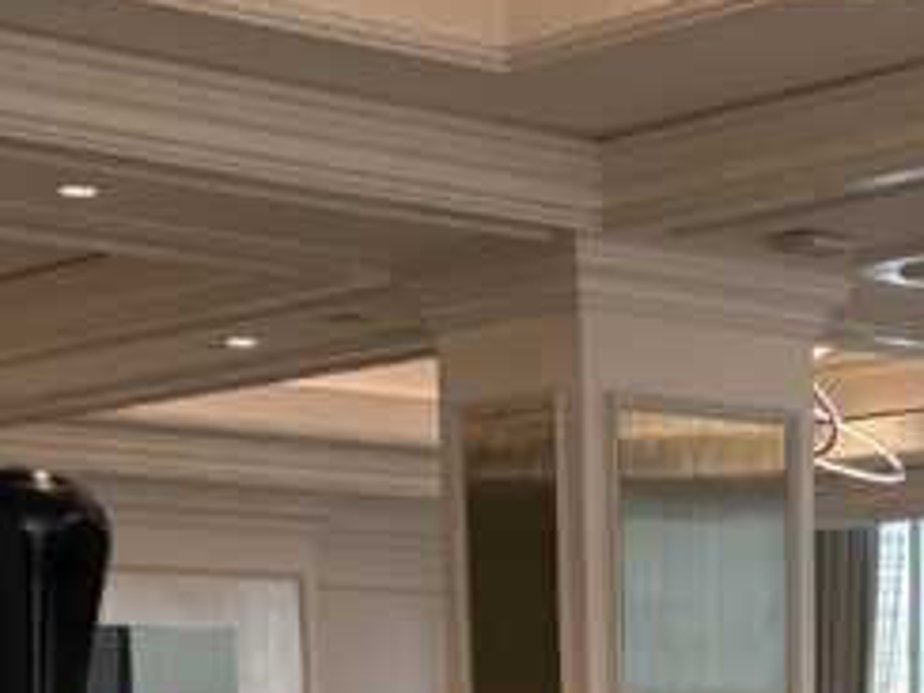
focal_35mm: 109
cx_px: 784
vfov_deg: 12.5
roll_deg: +0.3
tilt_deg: -9.2
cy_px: 1227
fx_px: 2910
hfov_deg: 17.8
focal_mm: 5.96
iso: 125
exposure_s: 1/120
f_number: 1.6
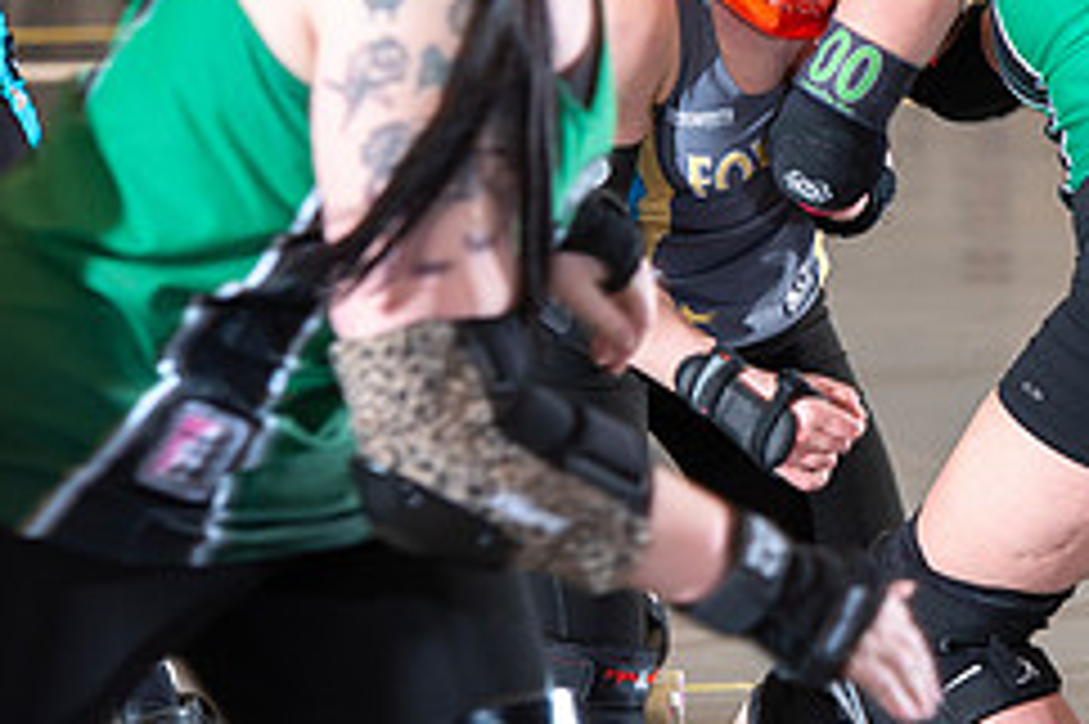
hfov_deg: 5.7
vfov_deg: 3.8
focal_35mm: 360
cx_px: 1174
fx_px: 10882
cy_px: 227
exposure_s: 1/160
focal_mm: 150
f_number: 5.6
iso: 640
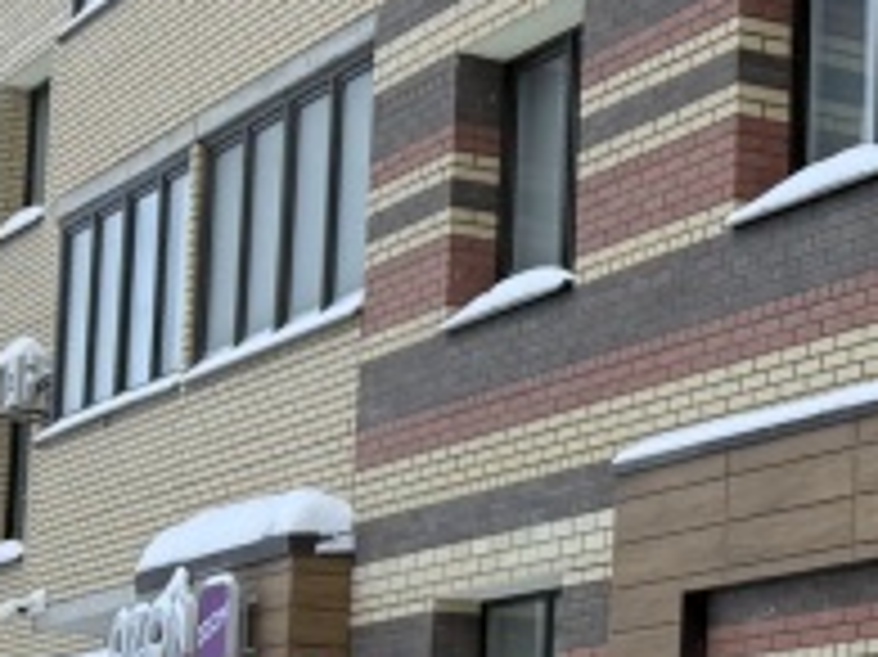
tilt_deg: +6.6
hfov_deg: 13.7
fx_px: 3194
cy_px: 648
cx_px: 1670
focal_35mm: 126
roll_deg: -0.6
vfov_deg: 11.6
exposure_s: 1/322
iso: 80
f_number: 1.78
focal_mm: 6.76
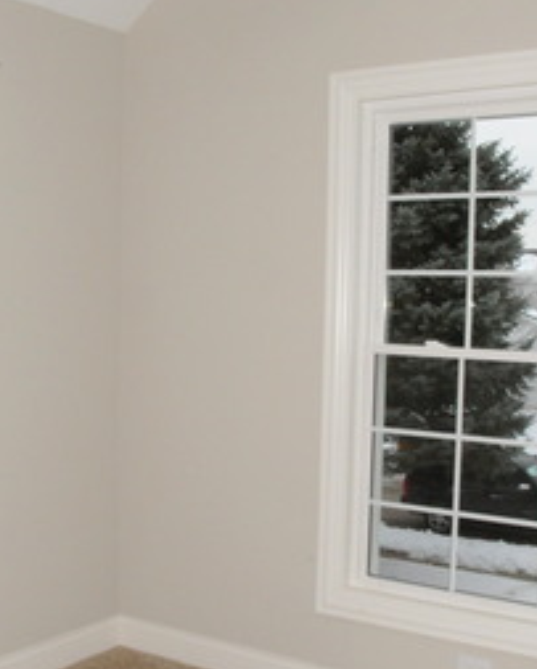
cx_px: 268
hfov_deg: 31.5
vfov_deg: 38.7
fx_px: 952
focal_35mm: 48
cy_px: 375
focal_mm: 18
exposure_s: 1/60
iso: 2800
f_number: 20
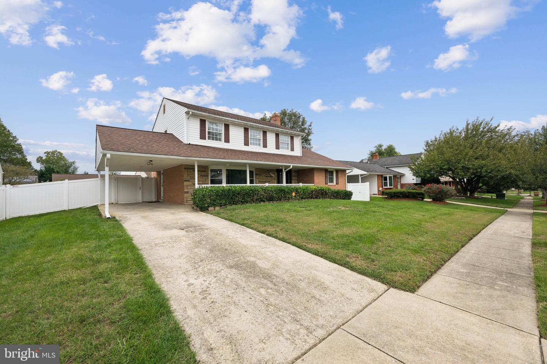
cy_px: 182
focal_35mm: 14
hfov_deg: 104.3
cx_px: 274
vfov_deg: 81.2
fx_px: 213
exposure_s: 1/1000
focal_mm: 14
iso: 400
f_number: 7.1
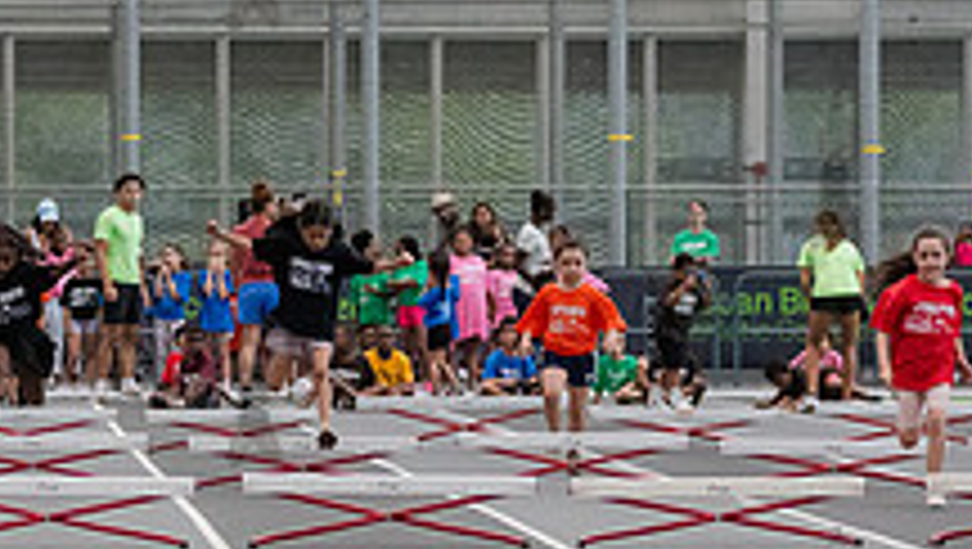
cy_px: 385
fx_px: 8256
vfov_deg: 3.8
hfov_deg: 6.7
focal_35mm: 320
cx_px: 252
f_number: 4
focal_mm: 112
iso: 6400
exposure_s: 1/2000
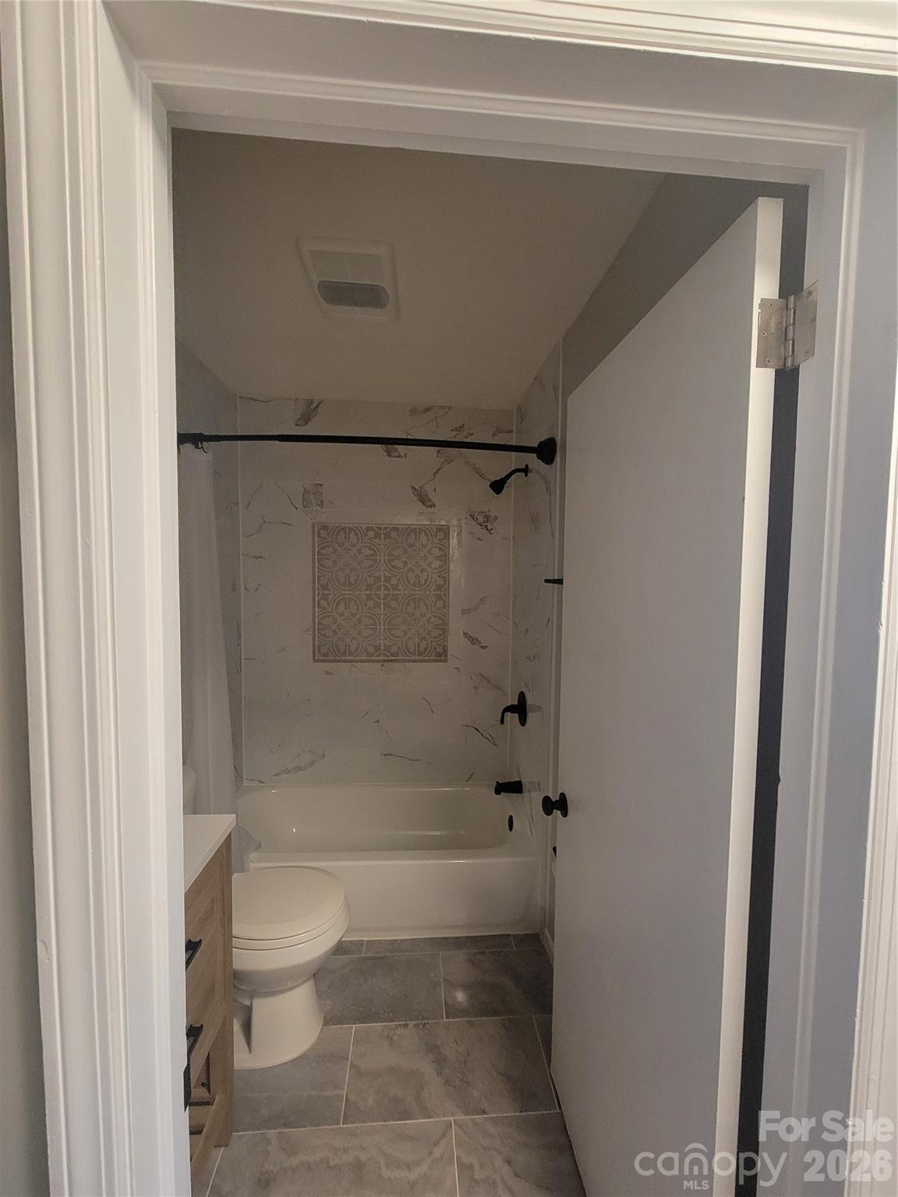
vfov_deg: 106.2
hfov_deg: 89.9
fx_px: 450
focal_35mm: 13
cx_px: 449
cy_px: 598
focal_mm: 2.2
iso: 400
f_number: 2.2
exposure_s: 1/60
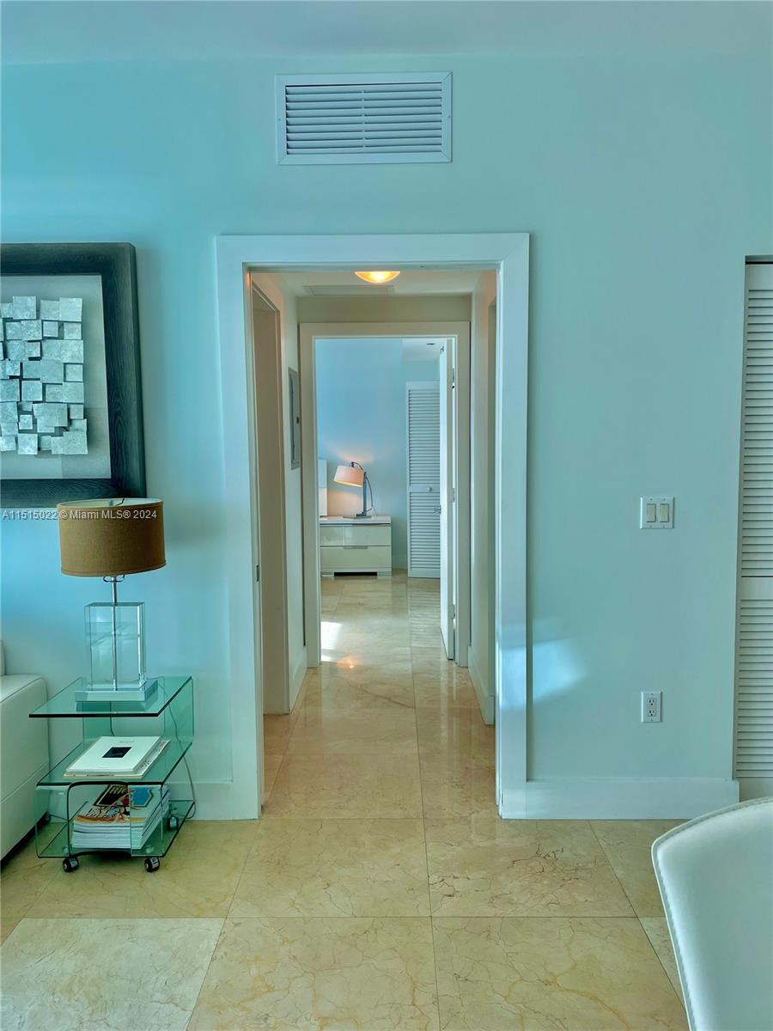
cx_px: 386
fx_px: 774
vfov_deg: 67.3
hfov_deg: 53.1
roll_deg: +0.3
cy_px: 516
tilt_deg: -4.7
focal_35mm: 26
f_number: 1.6
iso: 32
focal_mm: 4.2
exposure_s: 1/278
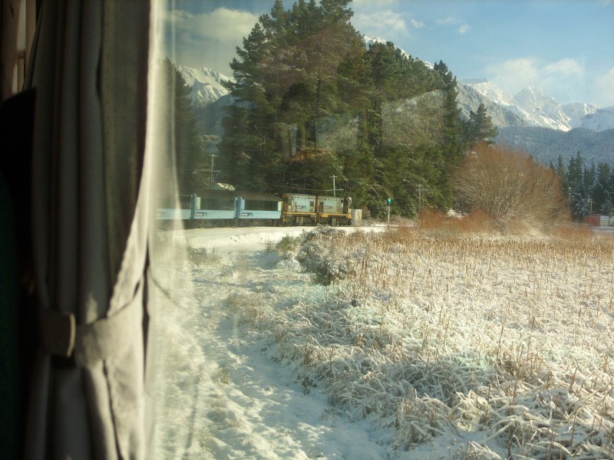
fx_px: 1330
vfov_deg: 19.6
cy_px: 230
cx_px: 307
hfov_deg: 26.0
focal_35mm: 75
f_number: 3.3
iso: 50
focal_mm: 15.45
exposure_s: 1/239
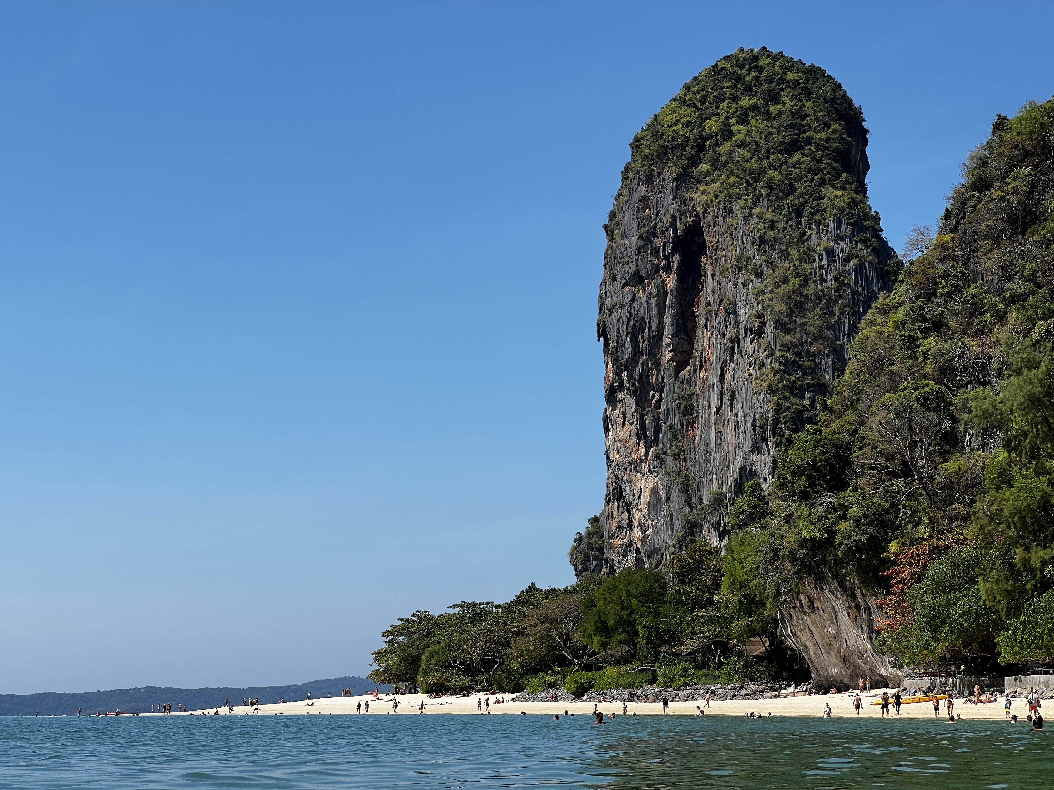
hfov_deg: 25.3
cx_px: 527
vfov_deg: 19.1
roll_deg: -0.5
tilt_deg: +8.3
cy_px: 395
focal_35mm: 77
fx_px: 2345
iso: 32
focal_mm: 9
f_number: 2.8
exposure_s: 1/943
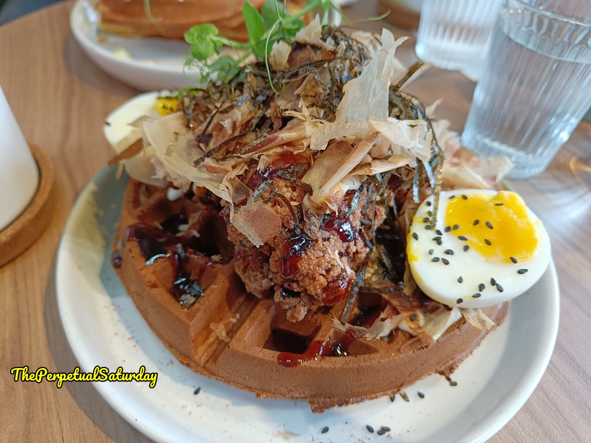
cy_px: 222
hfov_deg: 71.6
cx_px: 296
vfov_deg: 56.8
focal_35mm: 24
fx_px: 410
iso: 320
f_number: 1.8
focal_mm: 5.59
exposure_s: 1/60
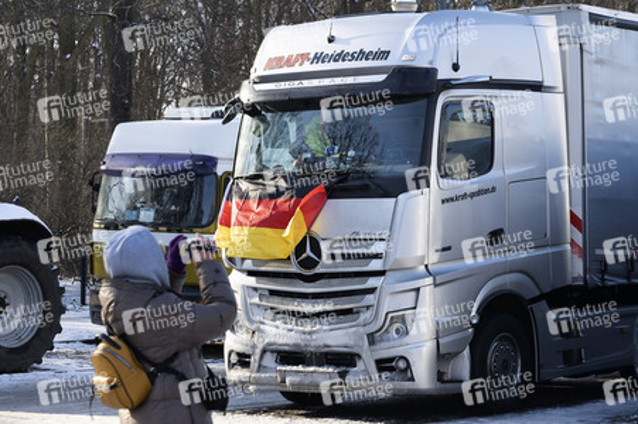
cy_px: 212
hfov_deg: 19.5
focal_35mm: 105
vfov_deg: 13.0
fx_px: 1859
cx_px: 319
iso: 125
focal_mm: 70
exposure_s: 1/160
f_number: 5
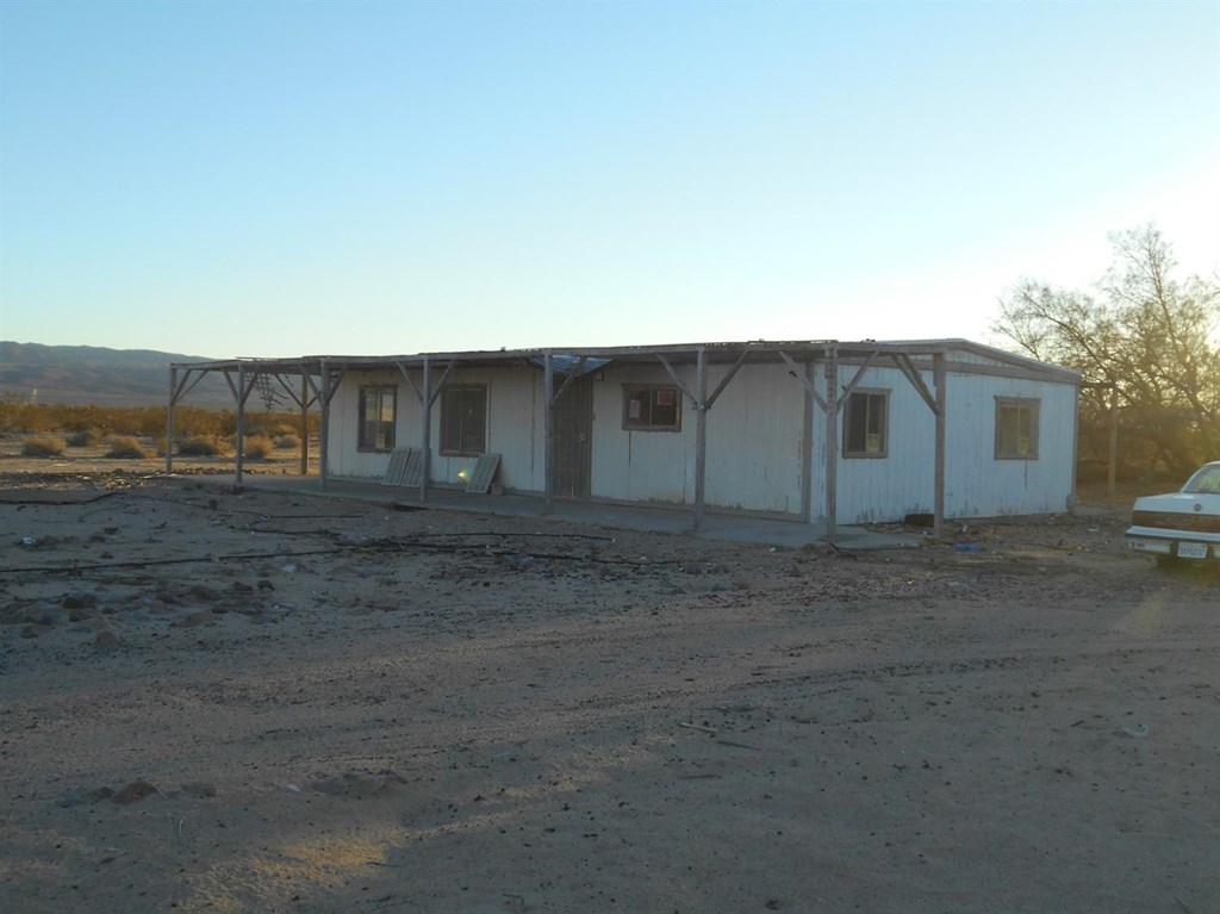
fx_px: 1303
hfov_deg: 50.2
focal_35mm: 37
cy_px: 457
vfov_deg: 38.6
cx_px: 610
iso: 80
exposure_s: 1/320
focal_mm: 6.7
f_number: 3.9
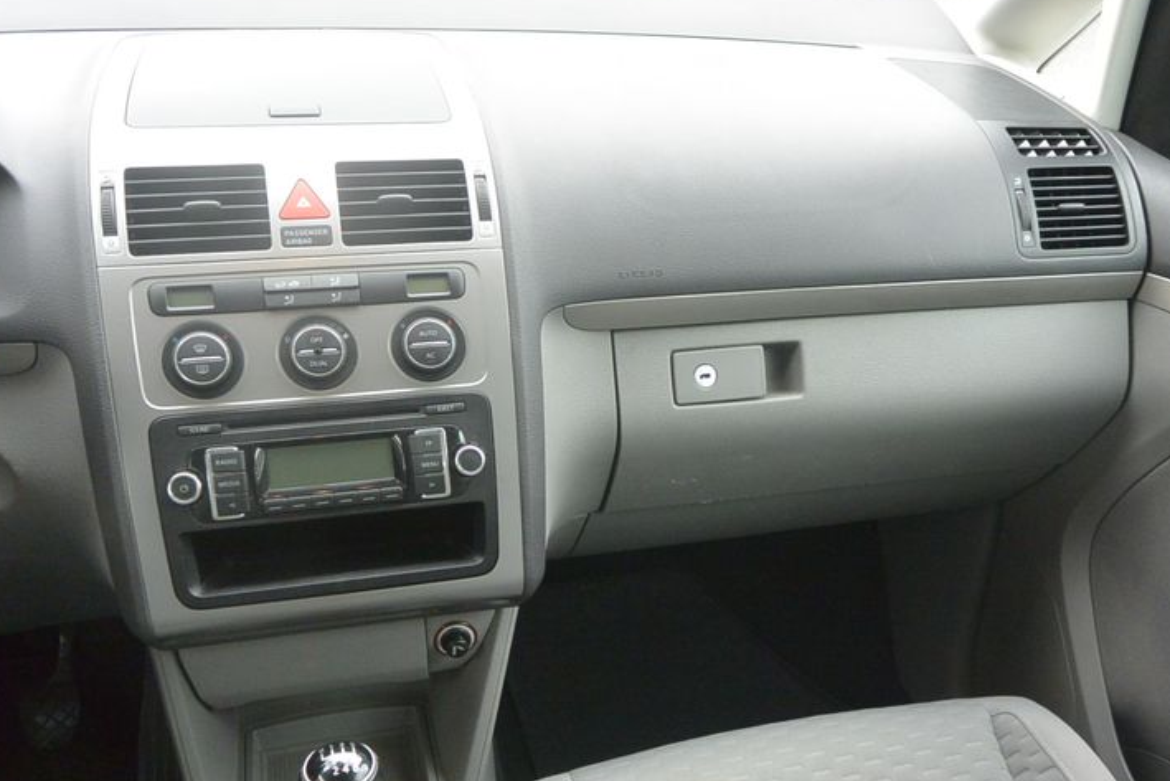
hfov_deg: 49.0
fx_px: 1268
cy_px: 486
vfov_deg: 34.1
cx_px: 746
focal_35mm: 39
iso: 360
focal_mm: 10
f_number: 3.5
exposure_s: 1/125
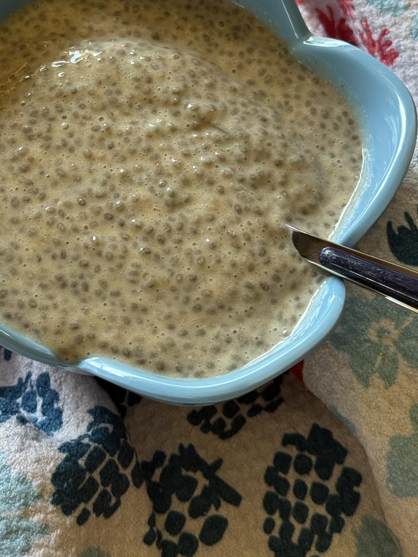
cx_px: 145
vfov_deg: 25.1
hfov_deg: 19.1
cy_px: 168
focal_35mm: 77
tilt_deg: -58.5
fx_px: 1239
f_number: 1.78
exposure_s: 1/121
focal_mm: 6.76
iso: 80
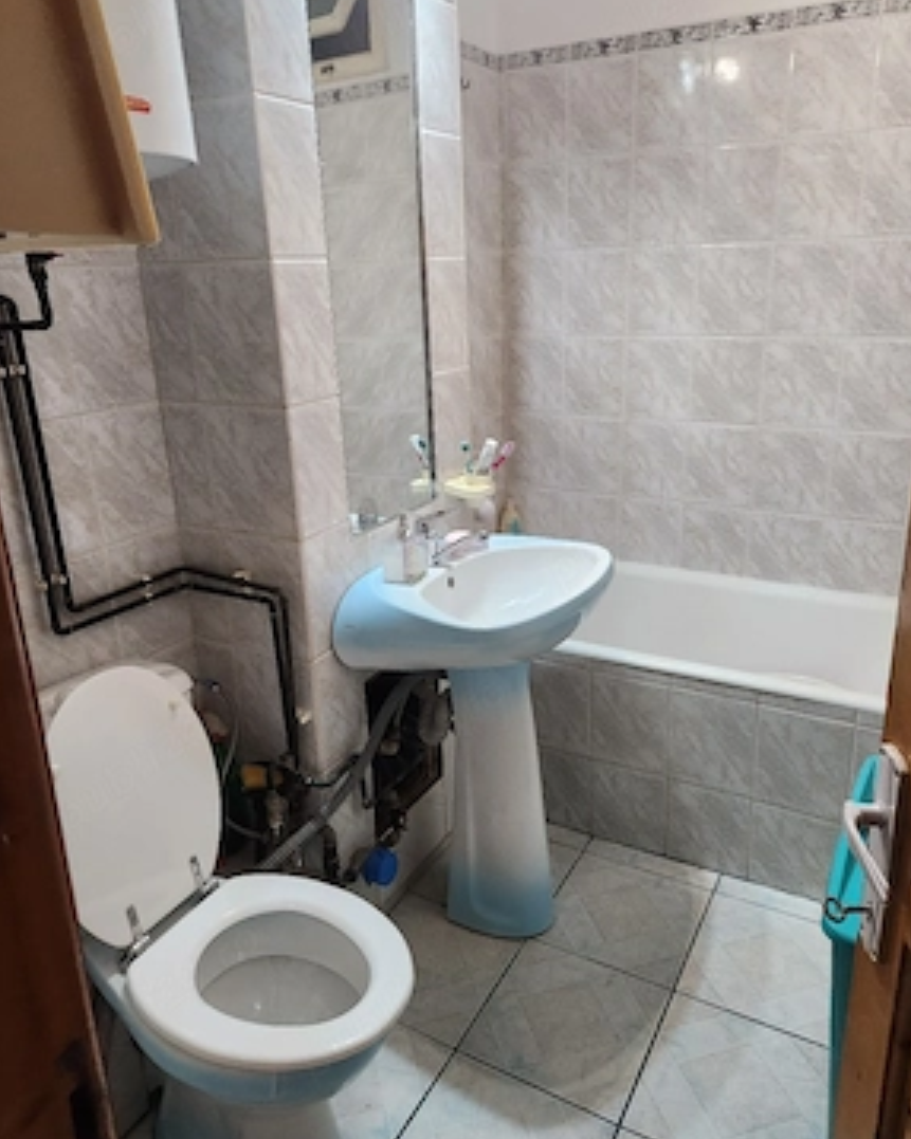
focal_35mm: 25
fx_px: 843
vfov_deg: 68.1
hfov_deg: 56.8
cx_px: 467
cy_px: 546
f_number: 1.8
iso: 400
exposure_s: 1/101
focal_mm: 5.4
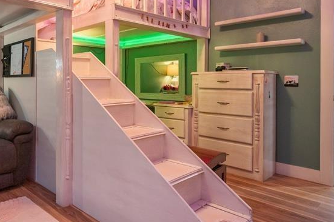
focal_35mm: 26
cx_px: 42
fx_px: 241
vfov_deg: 48.9
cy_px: 81
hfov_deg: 60.4
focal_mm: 14
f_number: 4
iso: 640
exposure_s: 1/60
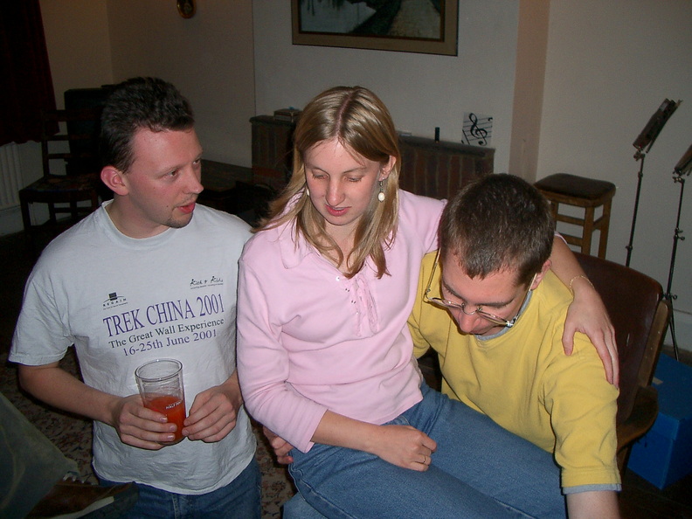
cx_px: 346
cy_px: 260
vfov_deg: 40.7
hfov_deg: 52.6
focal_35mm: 35
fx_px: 700
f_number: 2.6
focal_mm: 5.8
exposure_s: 1/40
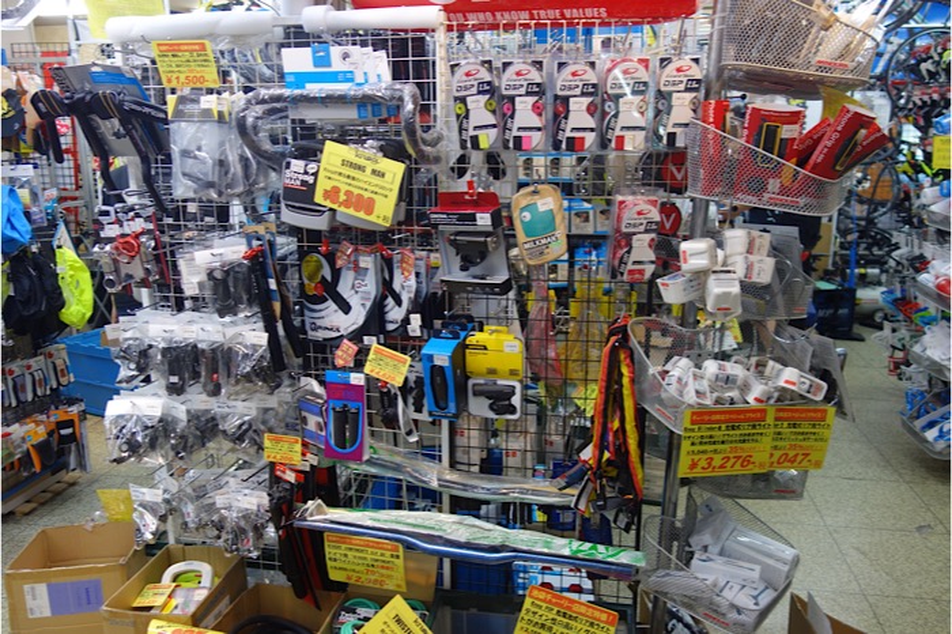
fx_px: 740
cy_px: 317
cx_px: 476
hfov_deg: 65.5
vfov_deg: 46.4
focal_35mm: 28
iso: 125
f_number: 1.8
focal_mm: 10.4
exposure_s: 1/50
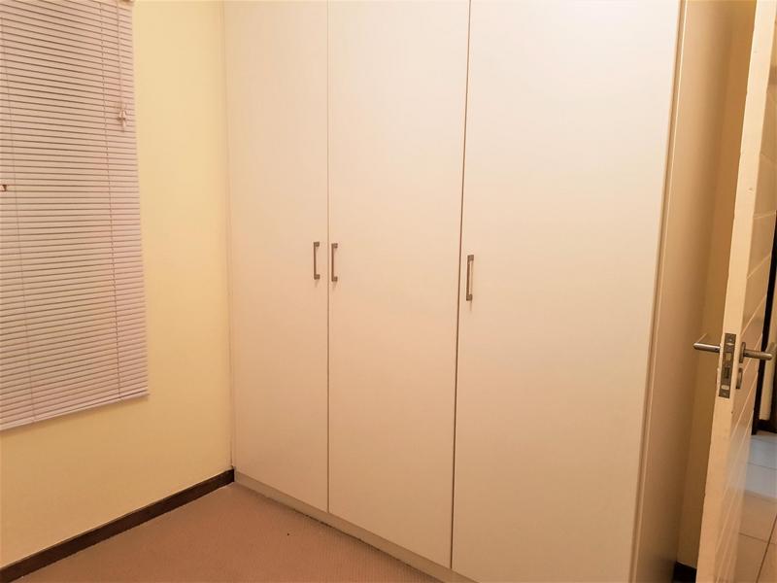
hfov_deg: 67.3
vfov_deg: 53.1
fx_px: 584
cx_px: 388
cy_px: 292
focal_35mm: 26
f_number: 1.7
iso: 250
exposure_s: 1/25
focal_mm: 4.2
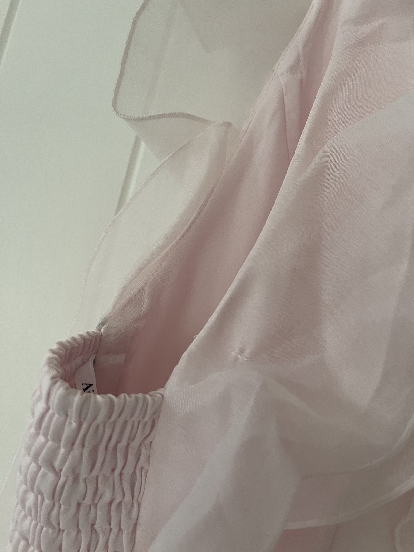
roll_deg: -15.3
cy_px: 276
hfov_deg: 54.9
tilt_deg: -2.2
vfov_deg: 69.4
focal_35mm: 25
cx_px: 207
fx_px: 399
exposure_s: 1/60
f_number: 1.6
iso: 200
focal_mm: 5.1
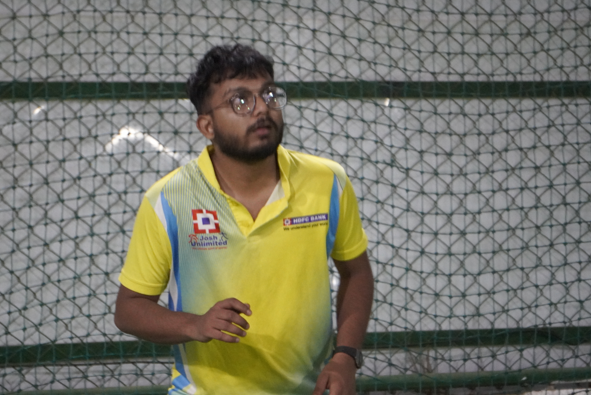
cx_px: 244
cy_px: 183
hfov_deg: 5.5
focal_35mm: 375
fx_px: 6159
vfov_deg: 3.7
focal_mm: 210
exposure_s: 1/90
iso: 6400
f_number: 6.3
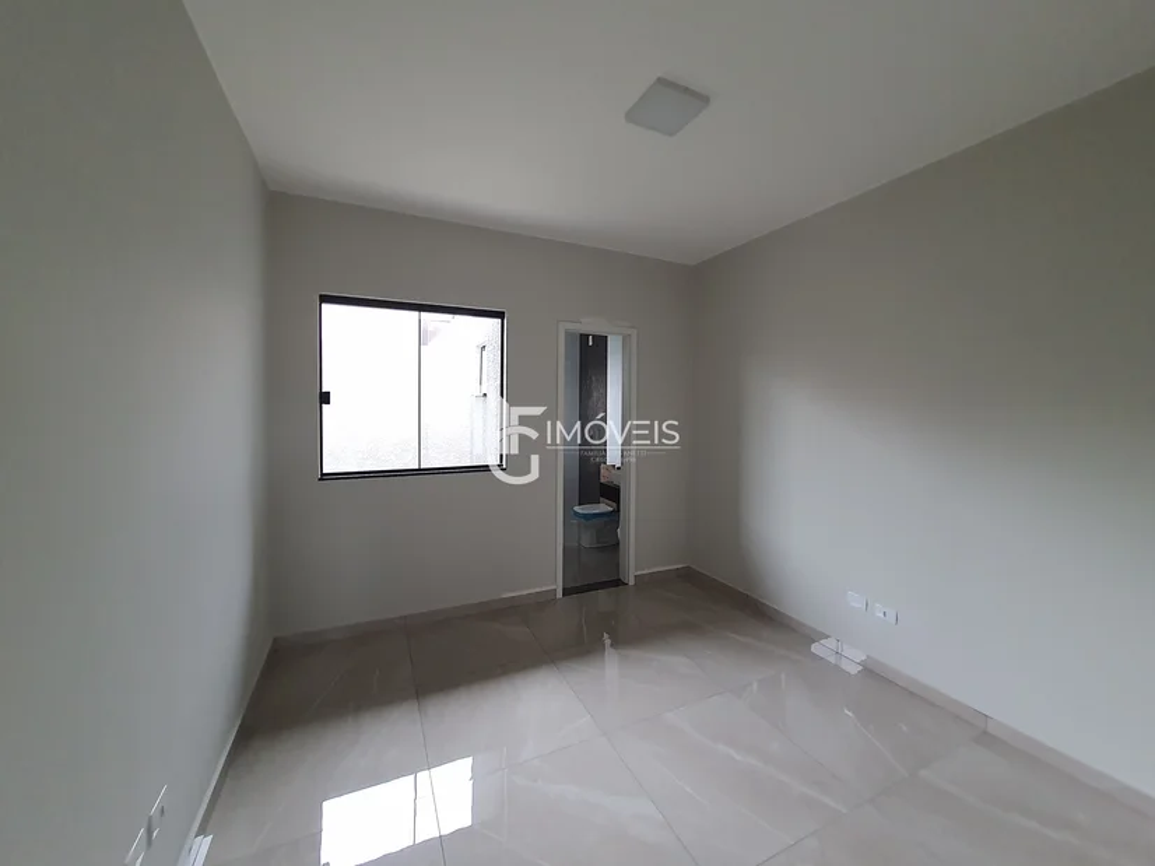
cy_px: 433
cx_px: 578
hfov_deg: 106.2
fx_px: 434
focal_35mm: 13
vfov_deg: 89.9
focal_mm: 1.74
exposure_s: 1/60
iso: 320
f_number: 2.2
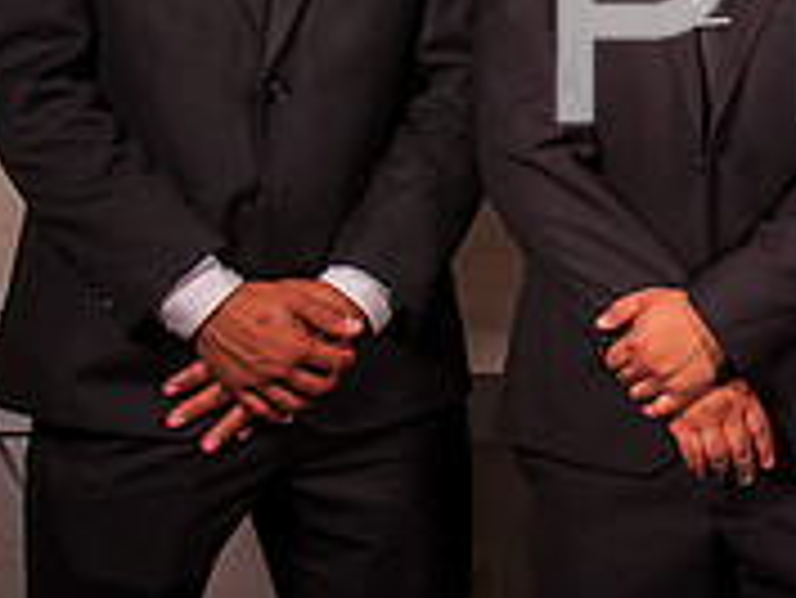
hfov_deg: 12.4
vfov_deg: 9.8
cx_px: 1201
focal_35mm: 151
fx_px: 3475
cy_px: -2
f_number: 14
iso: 200
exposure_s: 1/125
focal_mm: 32
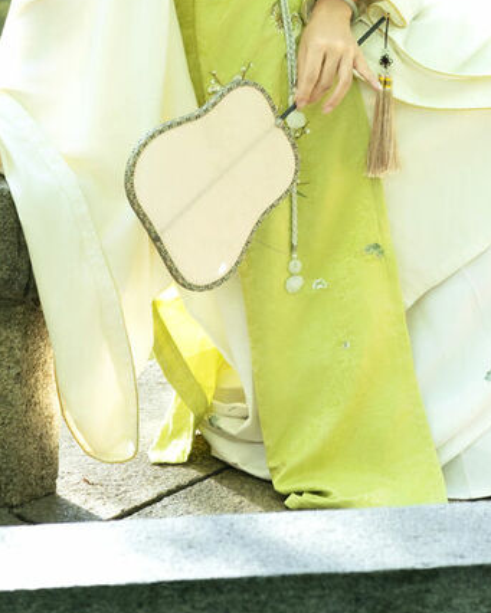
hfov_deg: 4.5
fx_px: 6228
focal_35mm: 343
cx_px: 420
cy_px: -213
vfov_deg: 5.6
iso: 400
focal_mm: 99
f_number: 4
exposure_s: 1/200
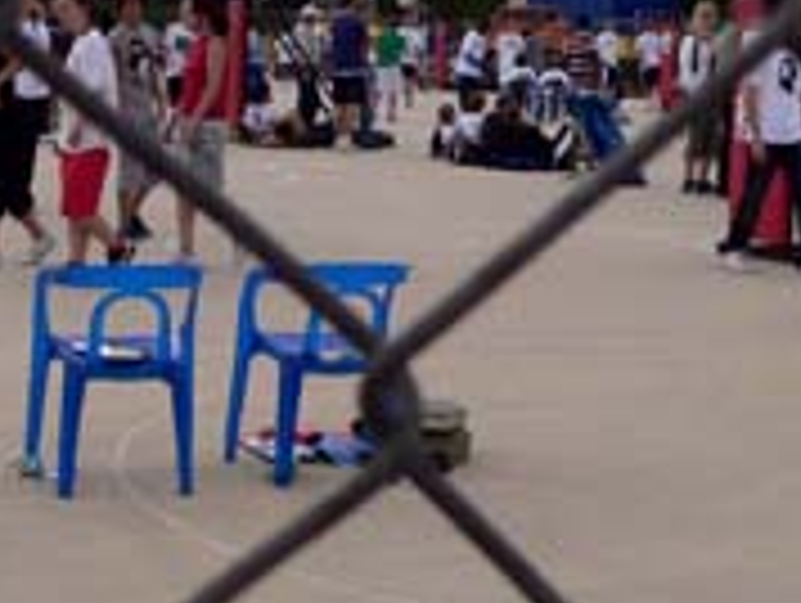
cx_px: 459
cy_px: 4
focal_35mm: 91
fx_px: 2109
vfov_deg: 16.0
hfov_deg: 21.5
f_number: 4
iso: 80
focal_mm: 6
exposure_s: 1/500
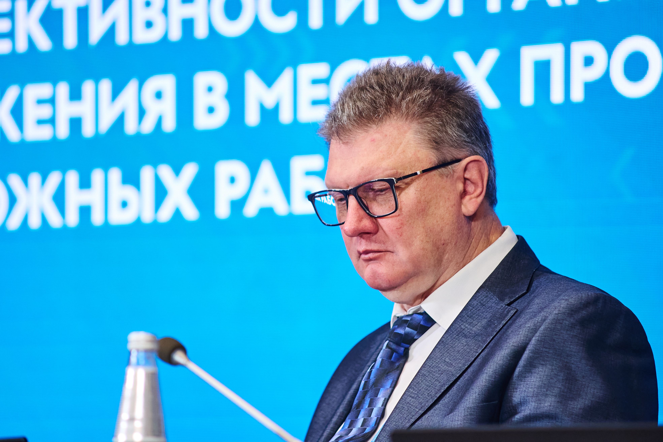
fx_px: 4143
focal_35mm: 225
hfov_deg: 9.1
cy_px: 221
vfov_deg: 6.1
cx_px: 332
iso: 1600
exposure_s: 1/160
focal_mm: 150
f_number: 4
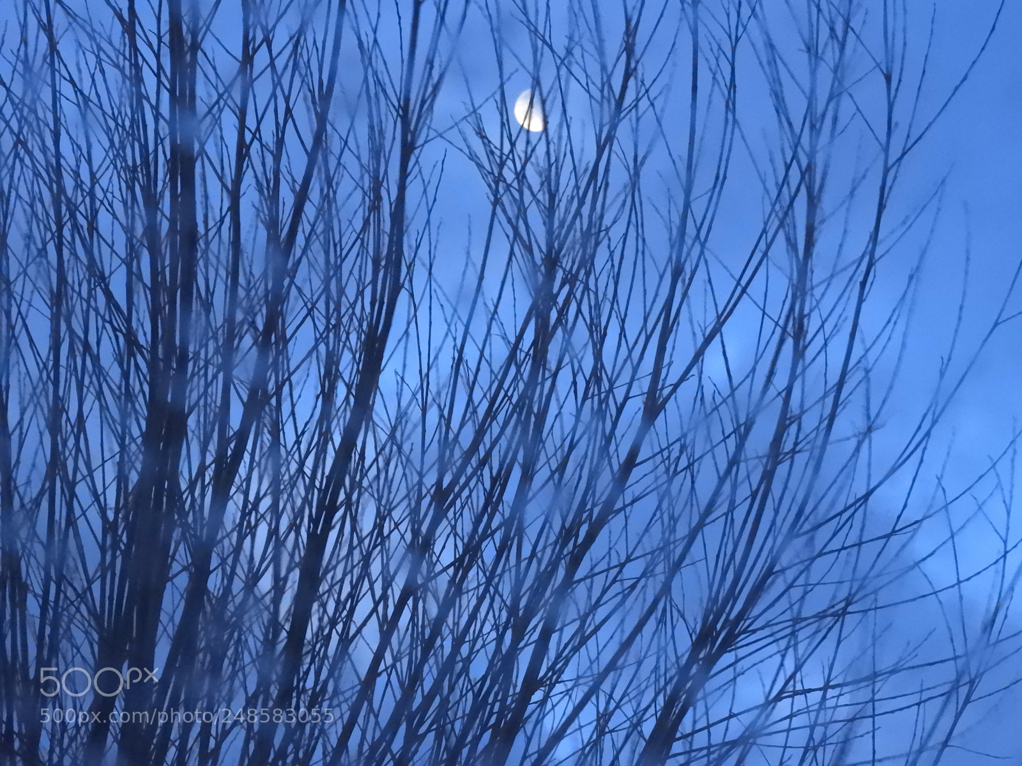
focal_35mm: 170
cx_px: 511
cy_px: 383
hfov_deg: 11.6
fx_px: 5019
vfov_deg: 8.7
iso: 1600
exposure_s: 1/15
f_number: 5.2
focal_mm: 30.5
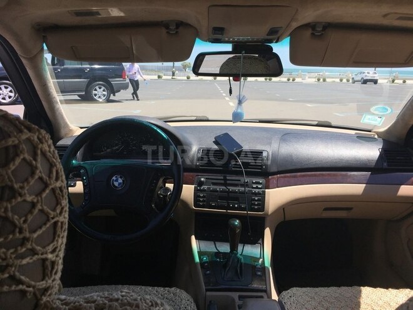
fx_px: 346
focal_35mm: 29
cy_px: 155
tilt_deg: -14.4
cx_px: 206
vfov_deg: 48.2
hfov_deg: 61.7
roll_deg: -1.5
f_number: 2.2
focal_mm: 4.15
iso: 32
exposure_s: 1/1364
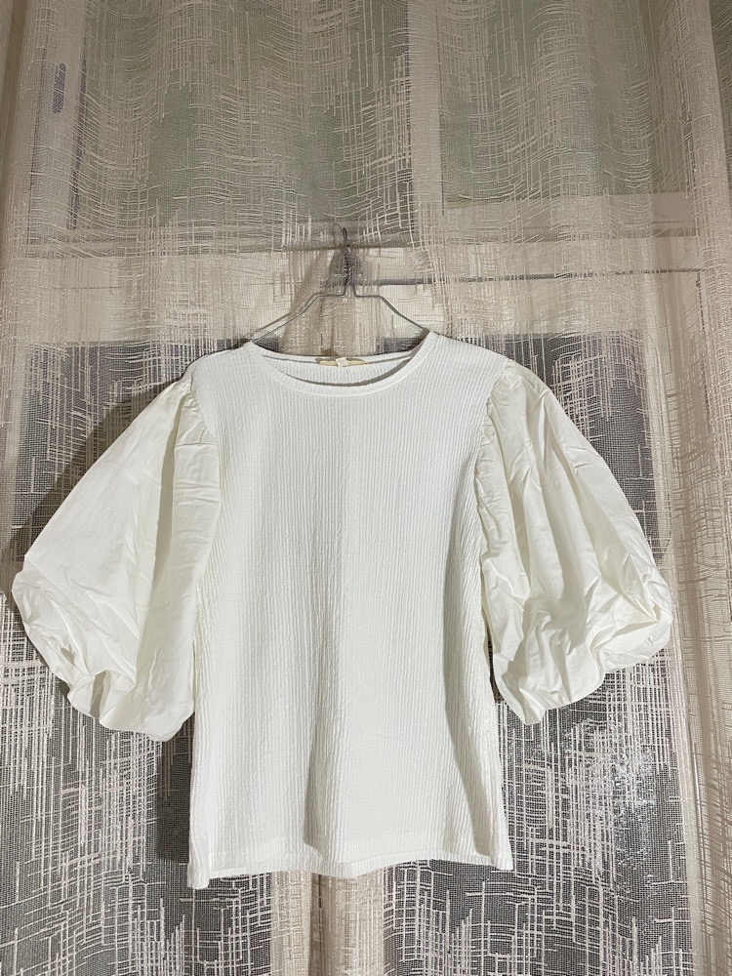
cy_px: 488
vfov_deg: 67.3
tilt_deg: +11.2
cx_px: 366
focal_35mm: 26
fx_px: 733
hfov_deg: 53.1
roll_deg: +0.2
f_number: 1.6
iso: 160
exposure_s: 1/50
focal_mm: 4.2
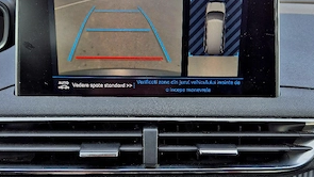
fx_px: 283
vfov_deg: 34.3
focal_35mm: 34
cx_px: 156
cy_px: 118
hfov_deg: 58.0
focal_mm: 5.4
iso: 25
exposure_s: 1/370
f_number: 1.8
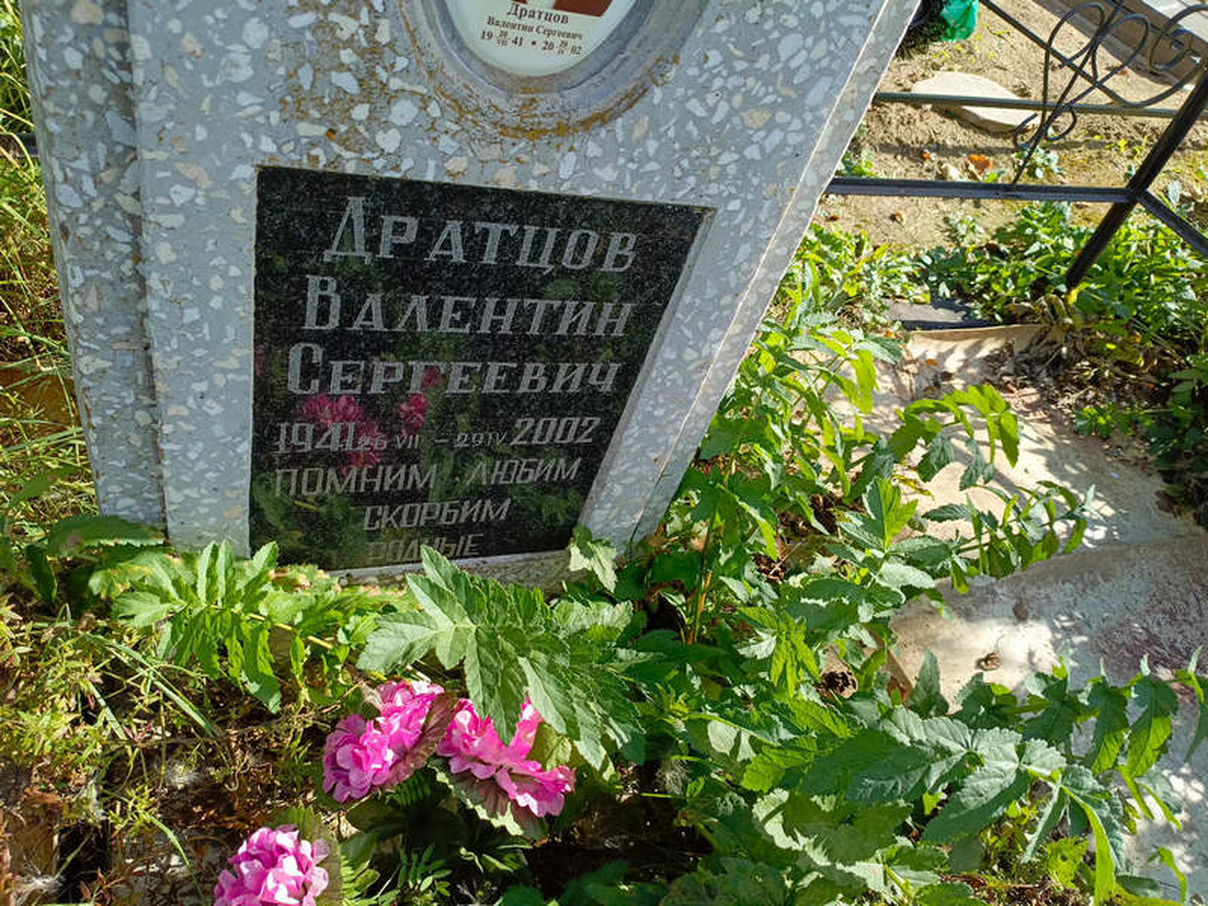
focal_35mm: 25
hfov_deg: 69.4
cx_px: 604
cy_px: 453
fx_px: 872
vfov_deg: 54.9
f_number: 1.69
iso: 116
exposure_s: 1/498
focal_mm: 4.76
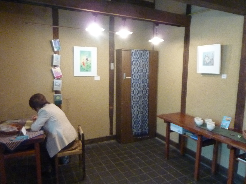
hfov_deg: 69.4
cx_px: 123
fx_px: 178
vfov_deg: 54.9
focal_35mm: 25
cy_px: 92
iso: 800
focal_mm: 4.1
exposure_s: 1/40
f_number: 3.3
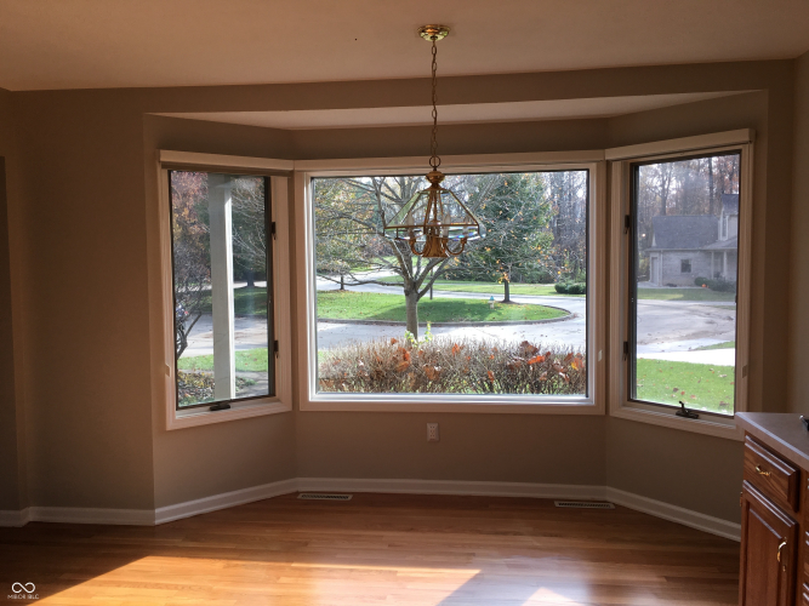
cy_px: 303
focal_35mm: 29
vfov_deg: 48.2
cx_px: 404
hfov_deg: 61.7
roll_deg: +0.8
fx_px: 678
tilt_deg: -2.5
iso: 25
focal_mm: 4.15
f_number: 2.2
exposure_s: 1/142
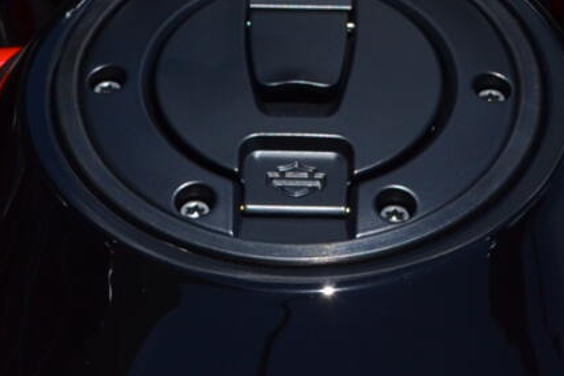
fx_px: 2224
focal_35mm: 142
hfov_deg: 14.4
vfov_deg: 8.9
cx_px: 285
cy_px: 822
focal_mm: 20
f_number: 10
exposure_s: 1/400
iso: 100
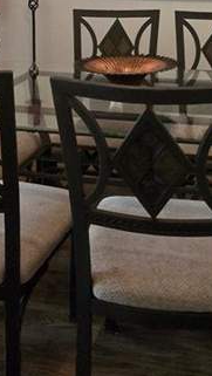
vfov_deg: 37.9
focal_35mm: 47
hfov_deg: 25.4
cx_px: 134
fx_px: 469
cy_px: -16
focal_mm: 2.2
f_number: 2.2
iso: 1250
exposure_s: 1/60
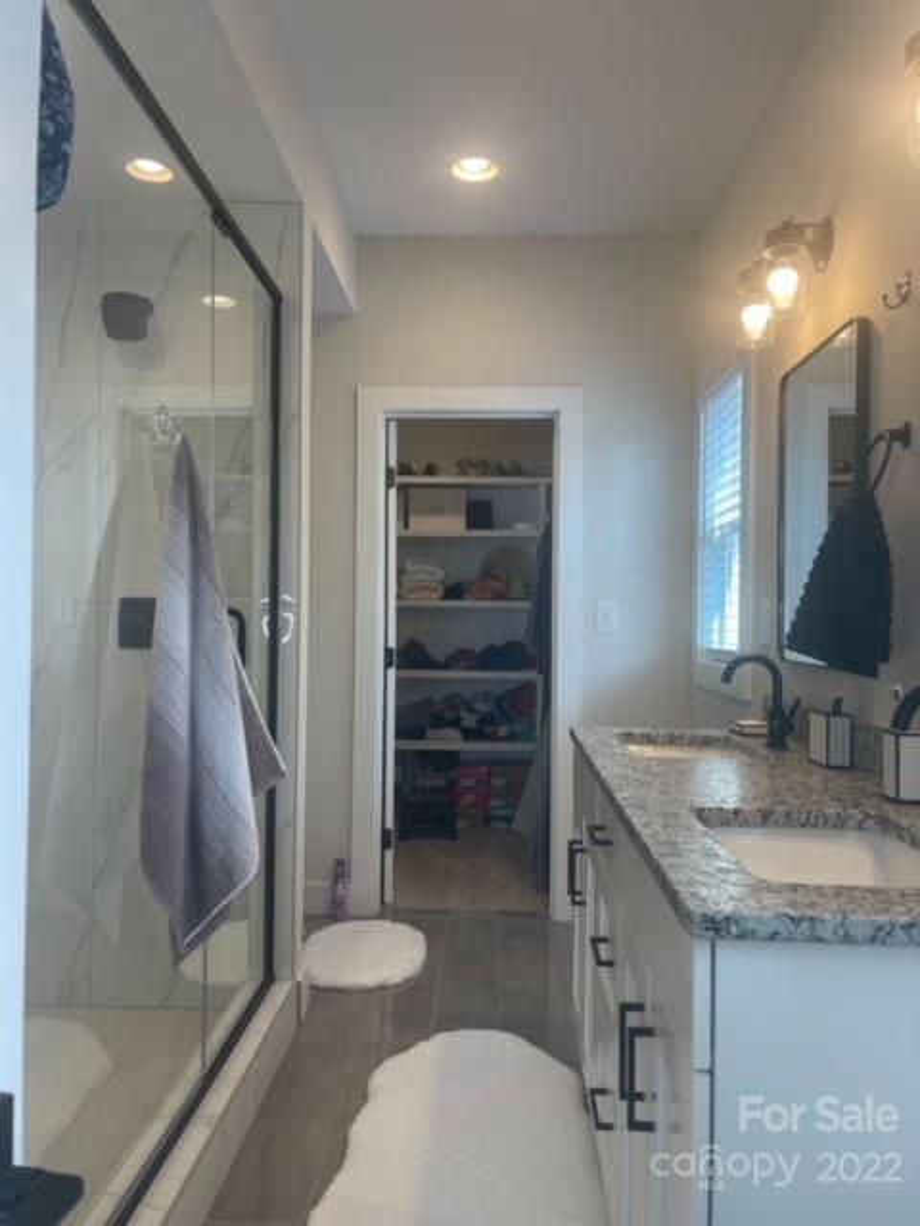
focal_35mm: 26
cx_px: 460
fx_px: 921
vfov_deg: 67.3
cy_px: 613
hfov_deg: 53.1
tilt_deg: -0.1
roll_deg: -0.7
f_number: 1.6
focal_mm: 5.1
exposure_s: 1/120
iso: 50
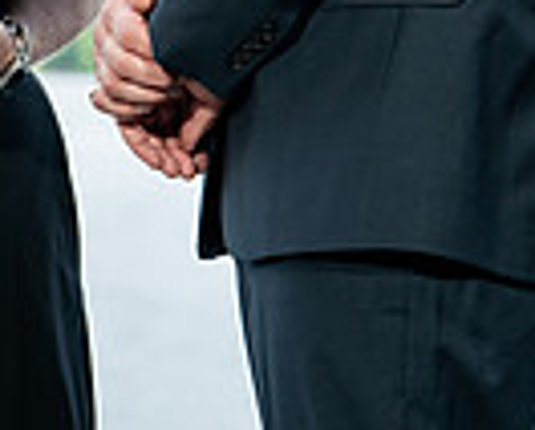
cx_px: -162
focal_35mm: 445
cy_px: -278
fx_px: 7057
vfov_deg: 3.5
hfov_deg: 4.3
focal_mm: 108
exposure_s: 1/200
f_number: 5.6
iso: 100
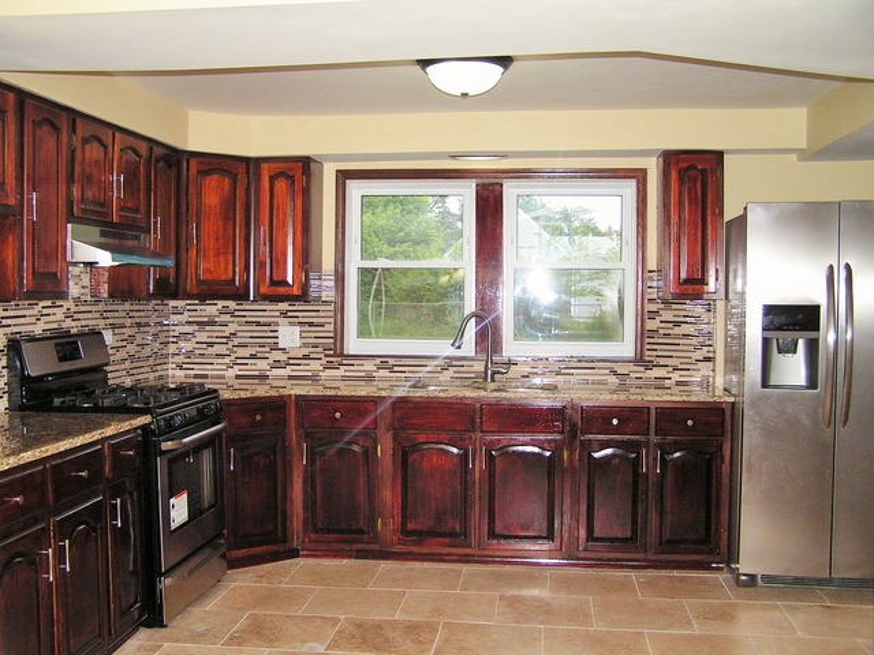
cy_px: 328
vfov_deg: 37.7
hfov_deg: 49.0
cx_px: 437
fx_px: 959
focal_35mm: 38
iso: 125
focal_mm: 6.3
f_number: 2.8
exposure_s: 1/250
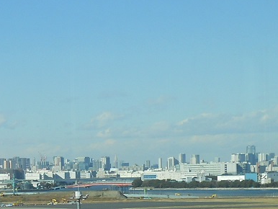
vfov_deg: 8.4
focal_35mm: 175
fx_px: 1406
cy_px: 258
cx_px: 22
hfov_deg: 11.2
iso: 80
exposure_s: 1/200
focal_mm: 10.84
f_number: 7.1
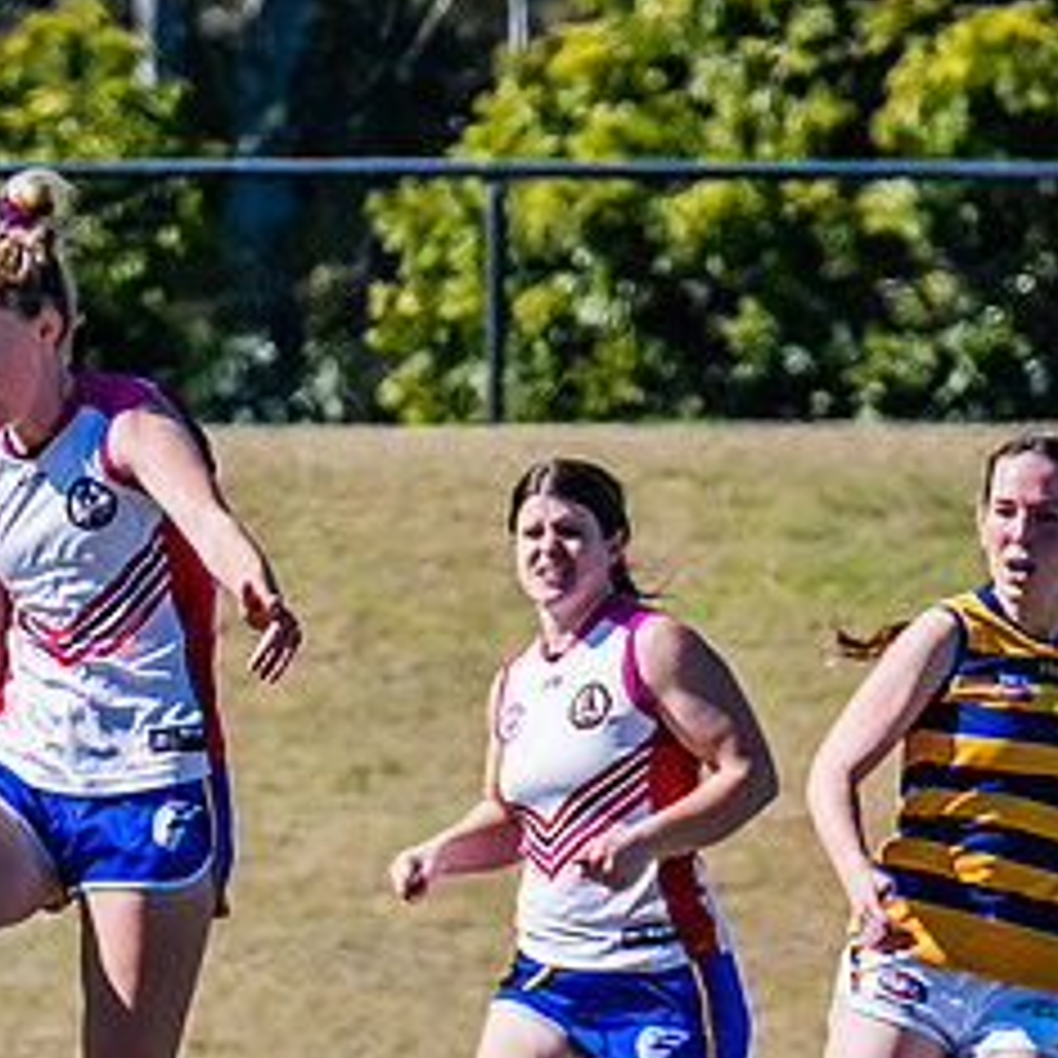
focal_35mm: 1525
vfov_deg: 1.1
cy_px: 1082
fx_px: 52733
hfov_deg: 1.1
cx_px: -349
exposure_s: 1/1600
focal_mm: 420
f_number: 10
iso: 800
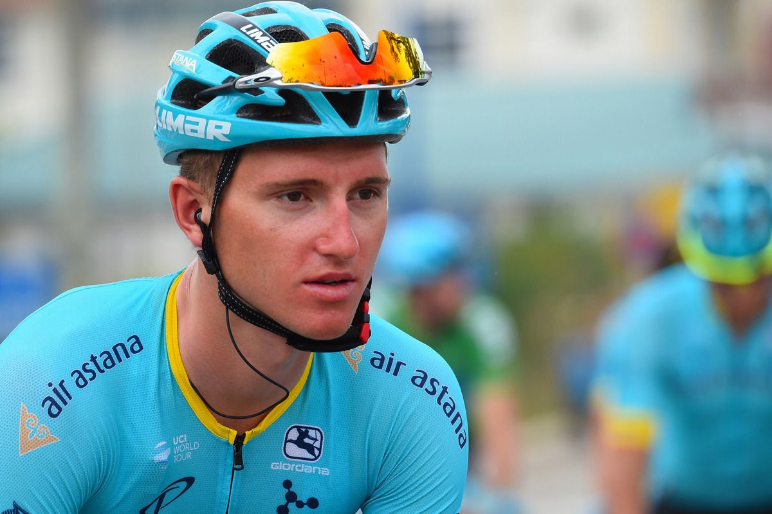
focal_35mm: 400
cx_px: 386
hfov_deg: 5.2
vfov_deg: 3.4
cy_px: 257
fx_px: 8574
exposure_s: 1/1000
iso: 1600
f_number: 9
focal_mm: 400
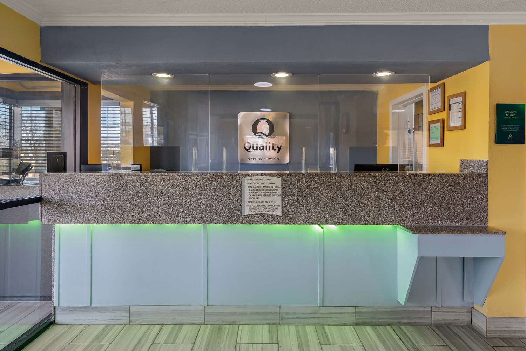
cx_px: 263
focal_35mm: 24
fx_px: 351
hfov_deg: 73.7
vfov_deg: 53.1
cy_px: 176
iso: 320
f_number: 8
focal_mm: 24
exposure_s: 1/4
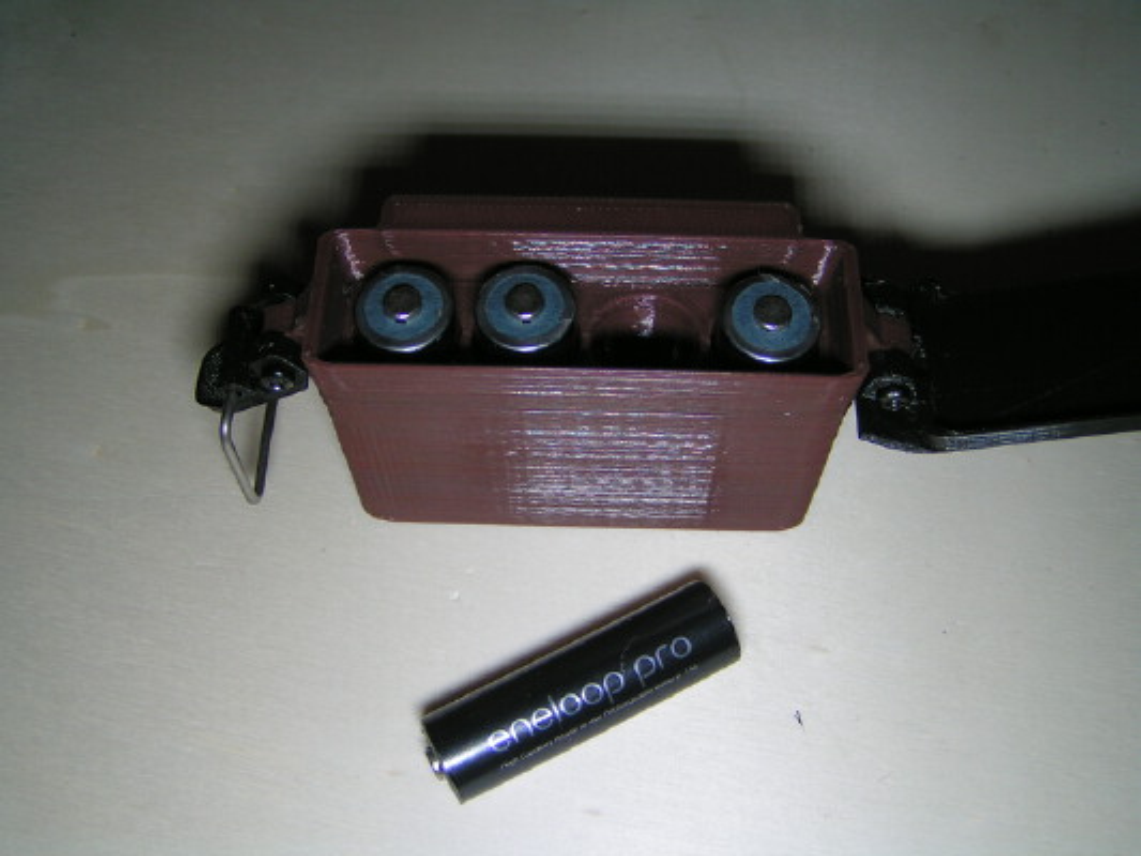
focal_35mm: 38
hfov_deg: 49.0
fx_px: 1253
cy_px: 428
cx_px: 570
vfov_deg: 37.7
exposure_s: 1/50
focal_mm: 5.8
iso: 50
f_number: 2.8
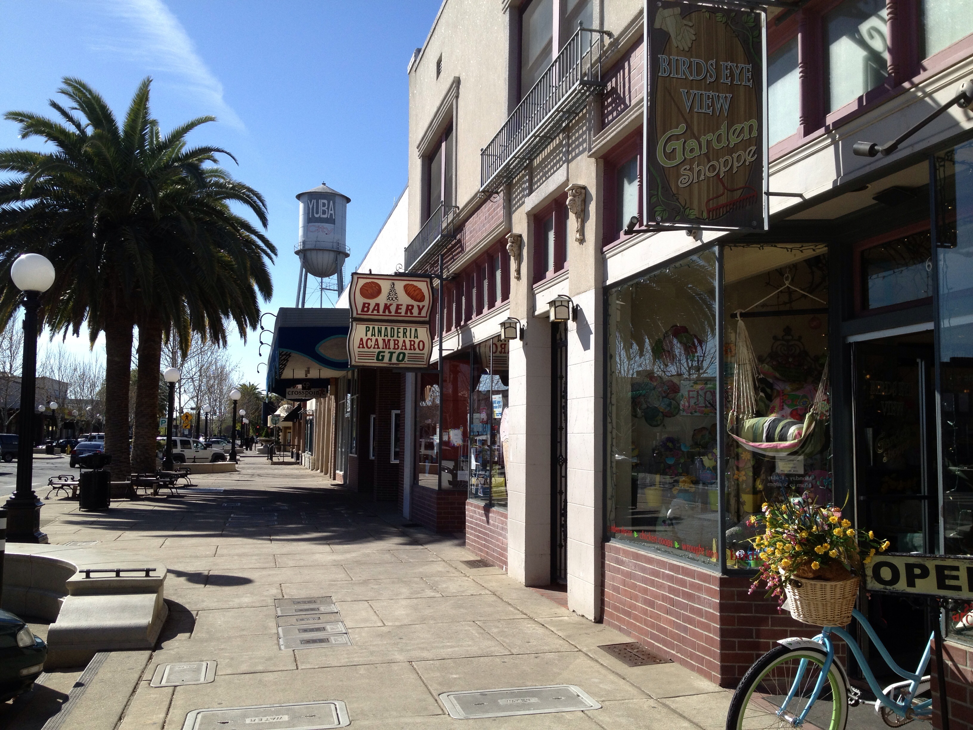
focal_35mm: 35
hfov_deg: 52.6
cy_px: 365
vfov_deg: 40.7
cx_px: 486
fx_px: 984
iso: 50
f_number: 2.4
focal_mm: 4.28
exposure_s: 1/1453
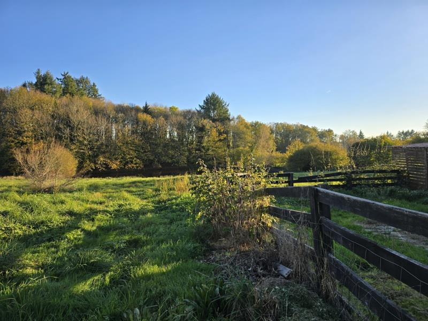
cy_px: 160
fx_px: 284
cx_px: 214
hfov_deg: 73.9
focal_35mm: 23
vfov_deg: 58.9
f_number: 1.7
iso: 12
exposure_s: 1/354
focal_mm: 6.3
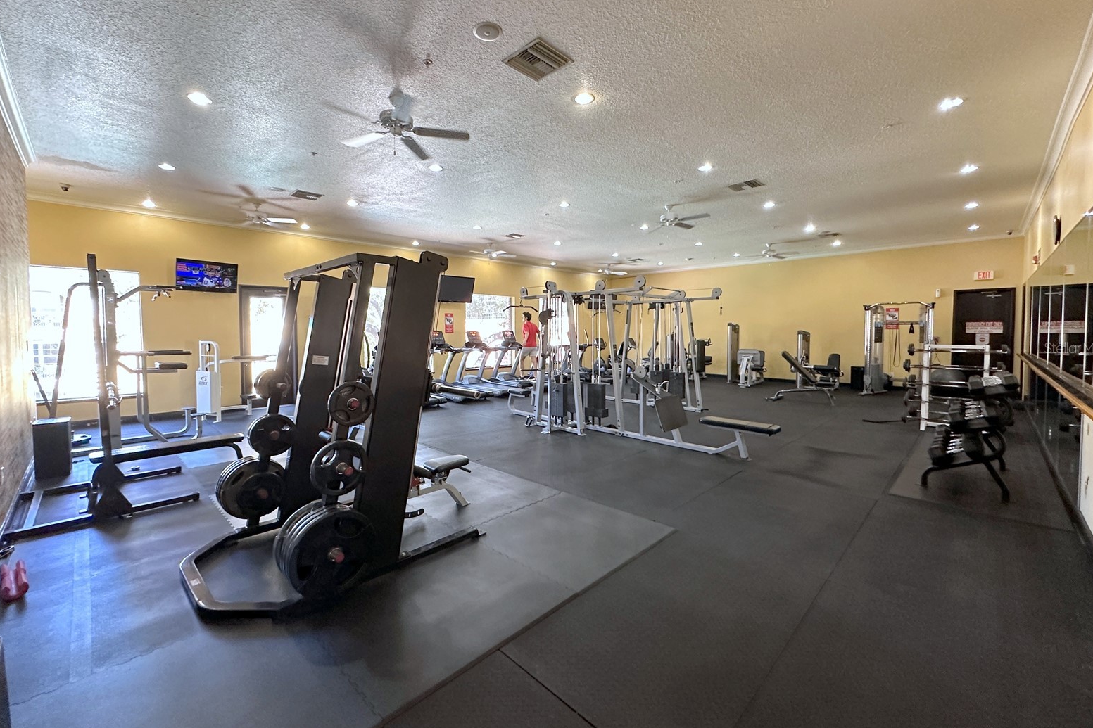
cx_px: 548
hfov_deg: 100.4
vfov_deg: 77.3
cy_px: 347
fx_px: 455
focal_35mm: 15
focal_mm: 2.22
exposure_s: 1/60
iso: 250
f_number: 2.2
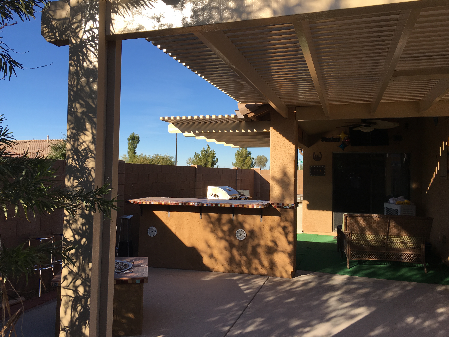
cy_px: 168
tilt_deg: +1.5
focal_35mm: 29
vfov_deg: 48.2
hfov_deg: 61.7
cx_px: 224
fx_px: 376
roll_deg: -1.9
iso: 25
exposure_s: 1/999
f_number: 2.2
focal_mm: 4.15
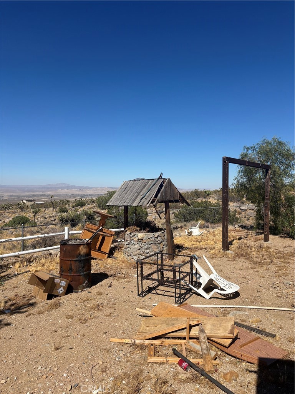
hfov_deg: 53.1
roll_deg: -1.8
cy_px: 197
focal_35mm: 26
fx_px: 295
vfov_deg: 67.3
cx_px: 148
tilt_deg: -2.9
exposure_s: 1/5348
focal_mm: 5.96
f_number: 1.6
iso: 50
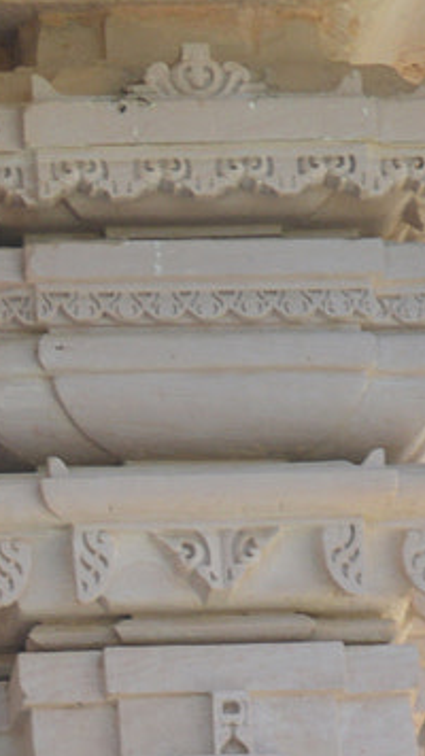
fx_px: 7788
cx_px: -795
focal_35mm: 388
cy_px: 1038
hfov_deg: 3.1
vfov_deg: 5.5
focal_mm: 55
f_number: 5.6
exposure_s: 1/125
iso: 100
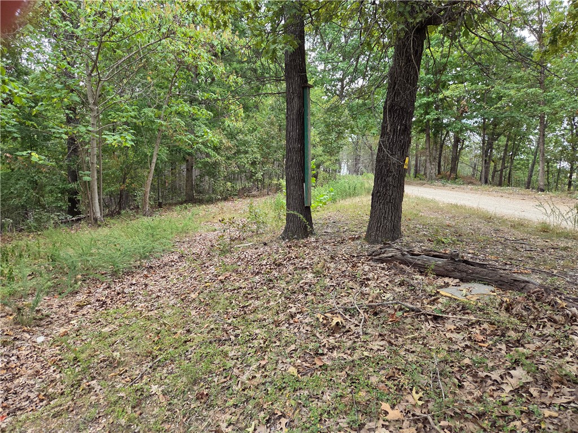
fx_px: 384
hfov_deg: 73.9
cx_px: 289
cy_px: 216
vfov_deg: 58.9
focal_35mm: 23
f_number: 1.8
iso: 160
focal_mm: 5.4
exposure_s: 1/180
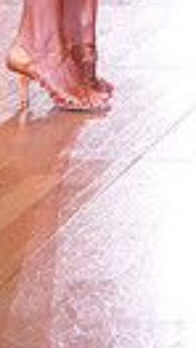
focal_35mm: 250
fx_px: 2302
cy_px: -348
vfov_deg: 8.2
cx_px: 290
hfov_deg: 4.8
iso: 5000
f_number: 5
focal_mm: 54
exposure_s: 1/320
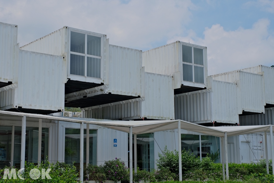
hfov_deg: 36.2
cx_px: 137
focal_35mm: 55
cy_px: 92
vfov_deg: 24.6
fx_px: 419
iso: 160
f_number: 10
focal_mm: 36.5
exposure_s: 1/420
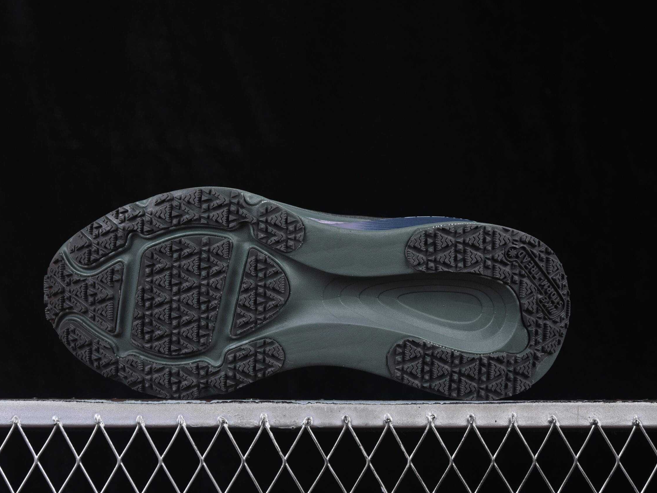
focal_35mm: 82
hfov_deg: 23.8
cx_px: 306
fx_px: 1557
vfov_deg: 18.0
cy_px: 245
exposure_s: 1/80
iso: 160
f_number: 7.1
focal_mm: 50
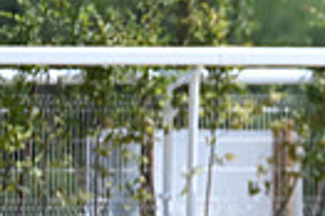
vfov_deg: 0.8
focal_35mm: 1777
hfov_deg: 1.2
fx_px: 16022
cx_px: 630
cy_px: 86
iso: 360
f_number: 4.5
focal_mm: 400
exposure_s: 1/1600
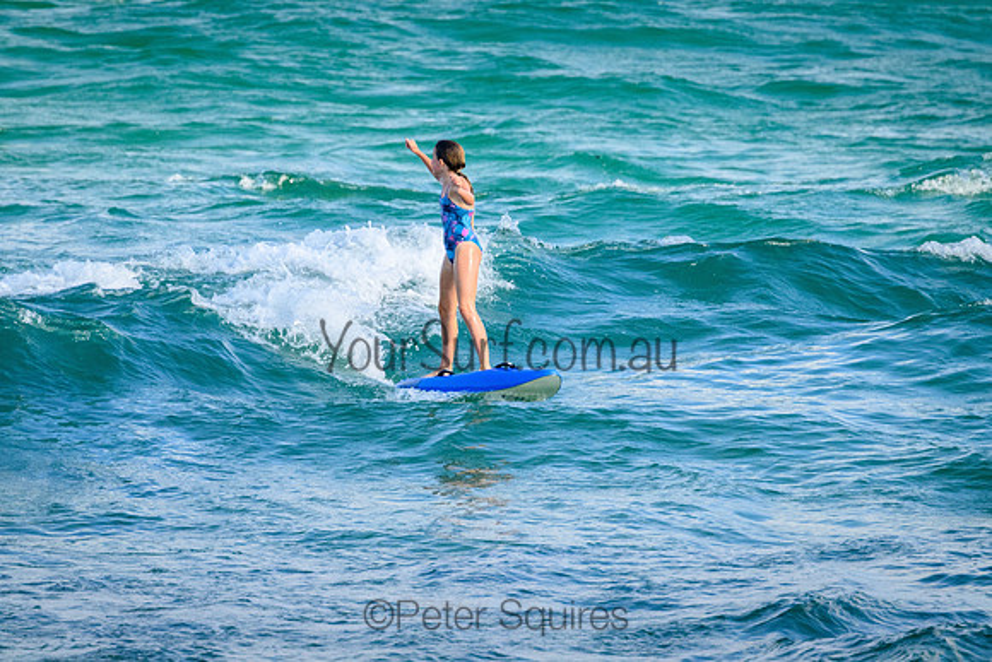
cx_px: 496
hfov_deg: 2.6
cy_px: 331
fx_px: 22049
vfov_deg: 1.7
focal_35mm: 800
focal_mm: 800
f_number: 11
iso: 2500
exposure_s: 1/2000
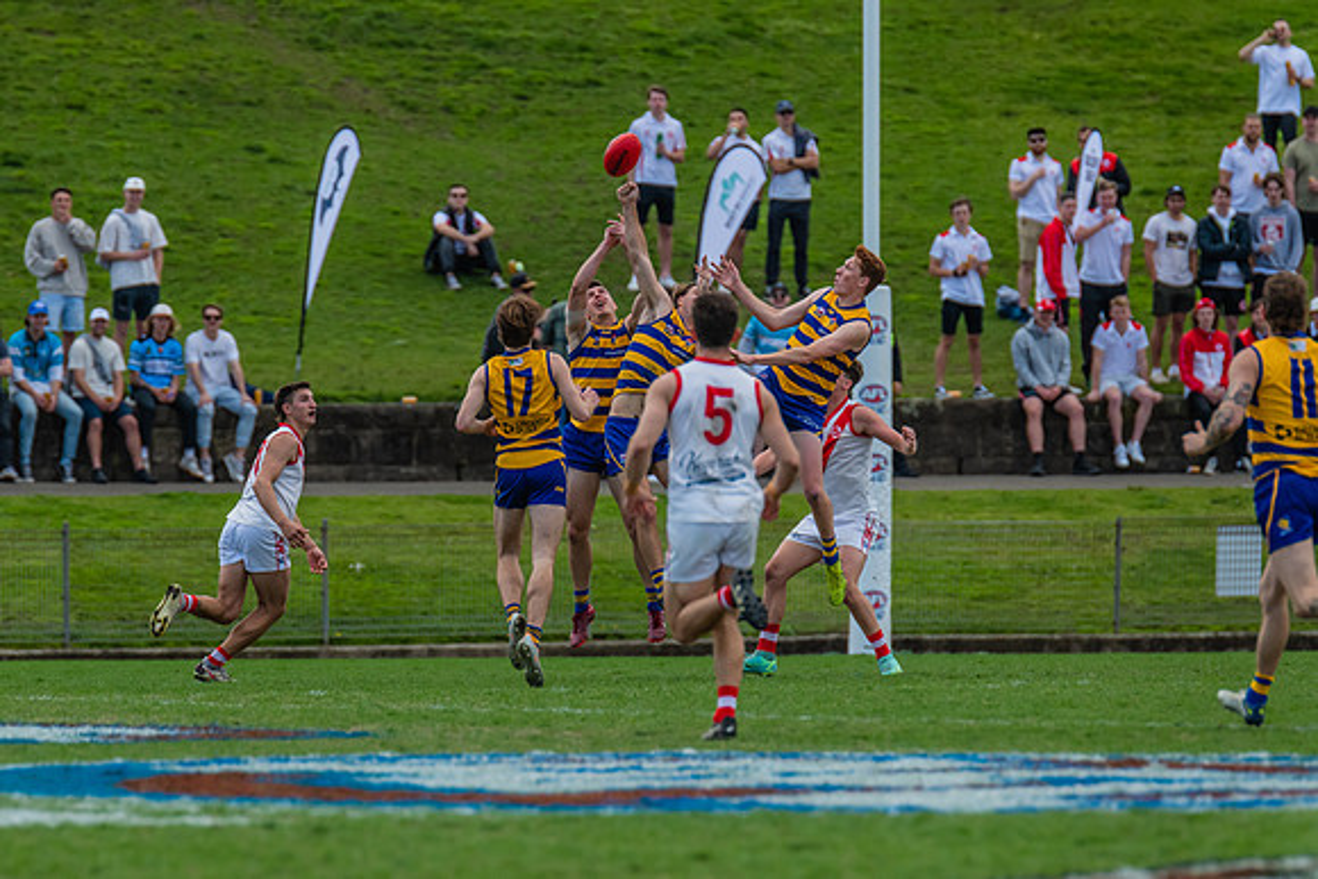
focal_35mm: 495
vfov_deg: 2.8
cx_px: 552
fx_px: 18130
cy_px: 449
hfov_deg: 4.2
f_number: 5.6
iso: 800
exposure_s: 1/1600
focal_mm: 420
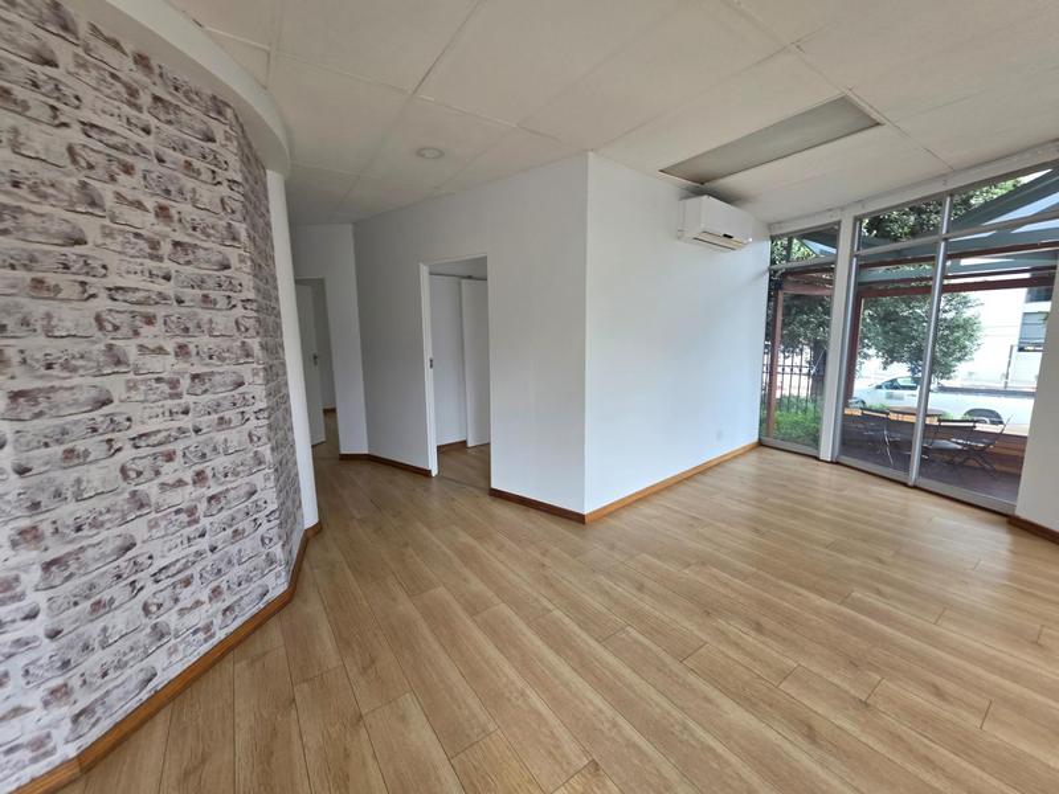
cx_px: 530
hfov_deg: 106.2
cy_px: 397
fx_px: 398
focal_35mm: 13
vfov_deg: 89.9
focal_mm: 2.2
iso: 64
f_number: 1.9
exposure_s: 1/100
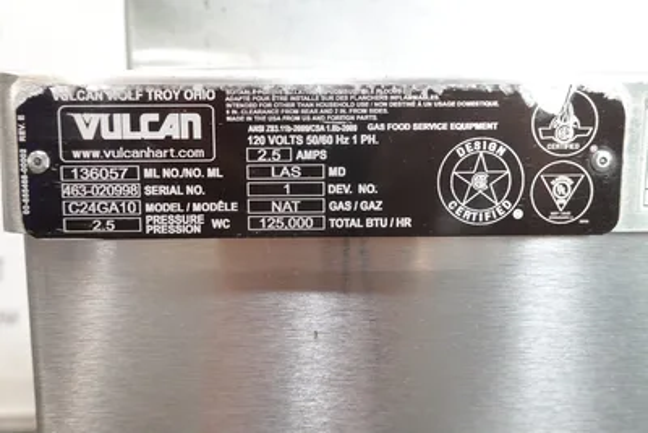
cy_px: 216
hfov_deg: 61.9
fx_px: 540
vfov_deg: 43.6
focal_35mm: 30
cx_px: 324
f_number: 3.2
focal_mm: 11.06
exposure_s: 1/30
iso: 1600
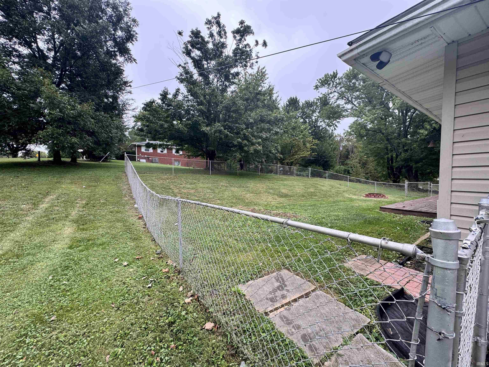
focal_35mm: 14
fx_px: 198
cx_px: 244
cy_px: 184
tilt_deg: -2.4
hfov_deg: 102.1
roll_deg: -0.2
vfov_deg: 85.7
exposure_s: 1/133
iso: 40
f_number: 2.2
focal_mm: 2.22
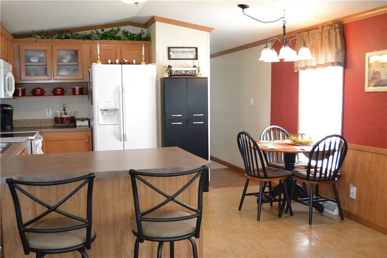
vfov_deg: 36.8
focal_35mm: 36
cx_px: 194
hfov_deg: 53.1
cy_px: 129
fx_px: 387
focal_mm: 24
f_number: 4
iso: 400
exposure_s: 1/30
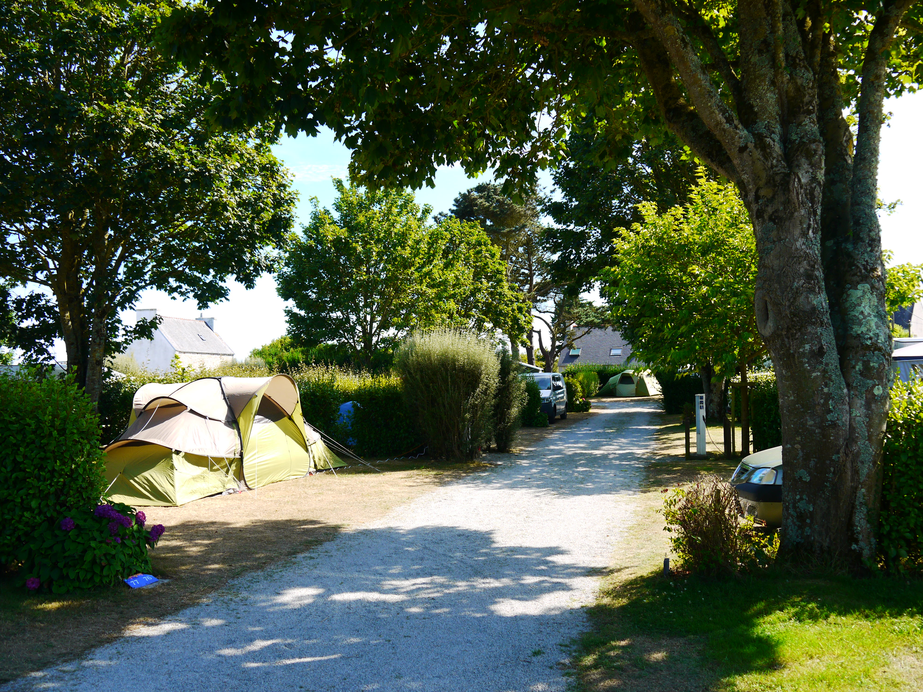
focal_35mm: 30
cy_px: 346
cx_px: 462
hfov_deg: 60.0
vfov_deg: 46.8
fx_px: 800
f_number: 5.6
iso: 160
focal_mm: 15
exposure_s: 1/200
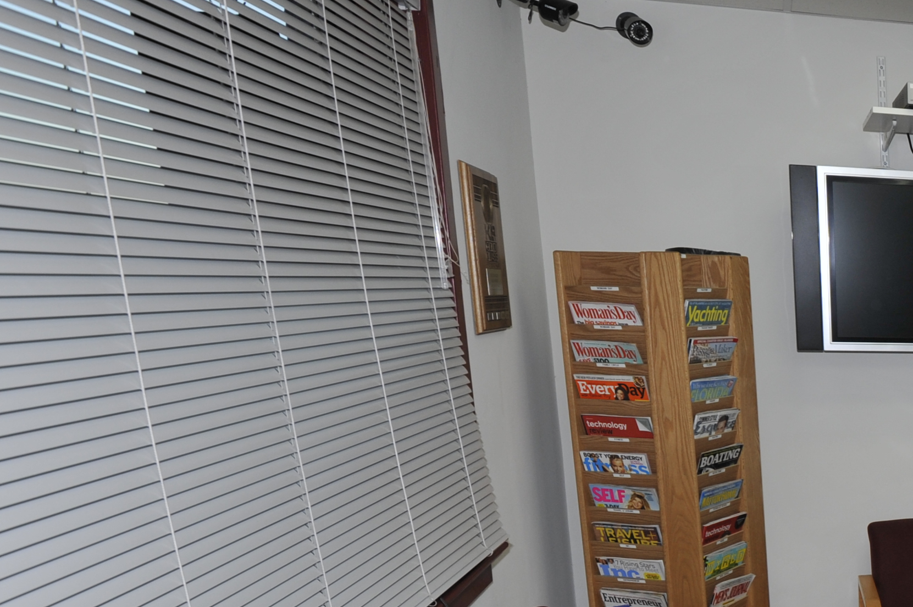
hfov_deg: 36.1
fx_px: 1039
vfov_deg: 30.8
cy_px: 574
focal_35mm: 41
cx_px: 1113
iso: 400
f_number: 7.1
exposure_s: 1/60
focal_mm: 16
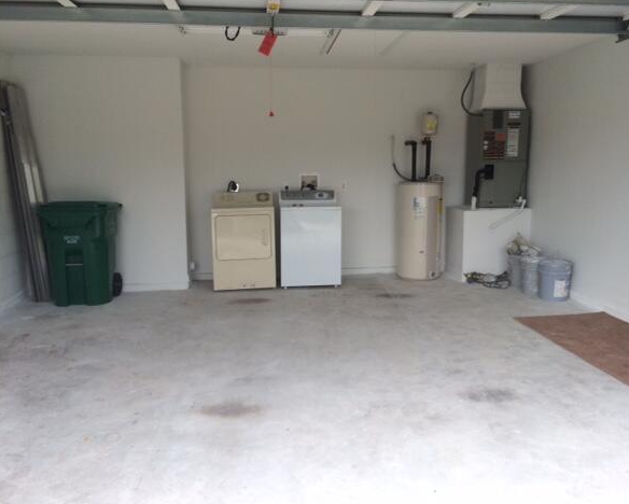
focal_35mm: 31
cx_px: 341
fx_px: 577
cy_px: 254
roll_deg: +2.1
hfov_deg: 57.1
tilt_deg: -10.2
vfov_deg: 47.2
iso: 32
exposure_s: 1/214
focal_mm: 4.15
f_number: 2.2
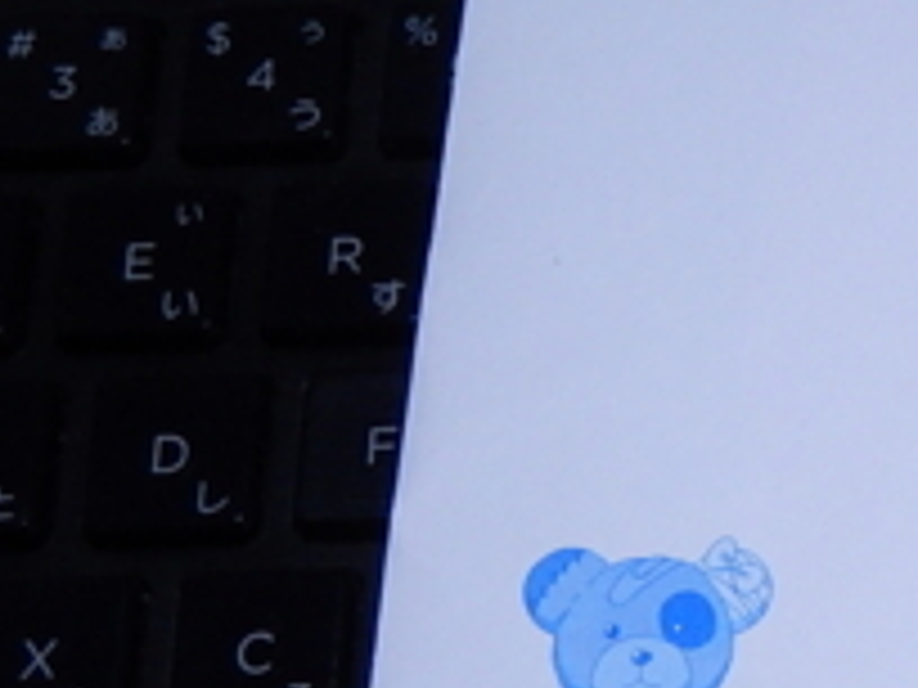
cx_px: 1278
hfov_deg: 17.2
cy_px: 445
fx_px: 2811
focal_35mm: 106
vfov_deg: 13.9
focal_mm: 6.5
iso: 400
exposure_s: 1/15
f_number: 4
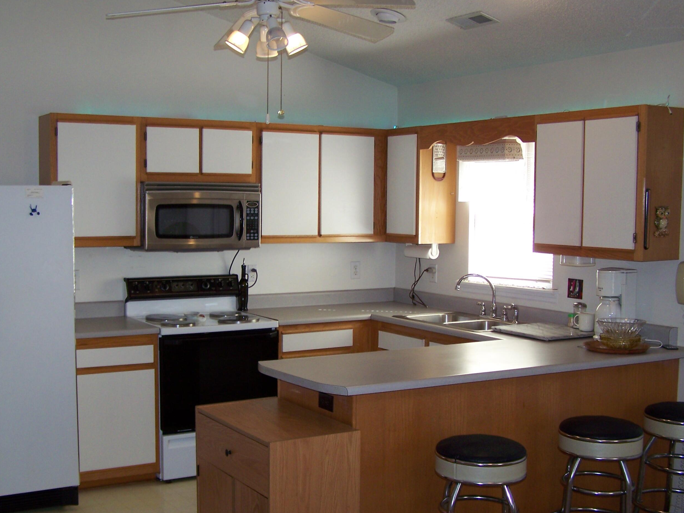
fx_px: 909
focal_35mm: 46
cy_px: 304
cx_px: 323
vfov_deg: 31.4
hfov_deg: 41.2
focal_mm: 6.3
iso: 80
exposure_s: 1/60
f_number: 2.8
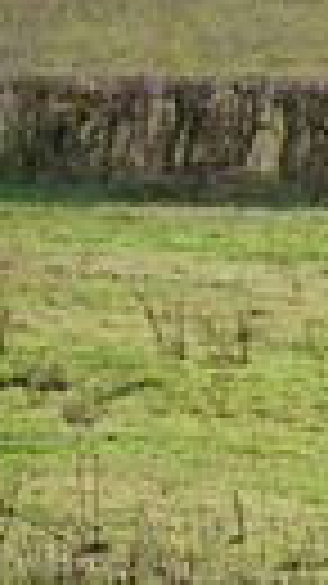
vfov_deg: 2.3
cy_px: 99
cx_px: 944
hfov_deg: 1.3
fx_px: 14491
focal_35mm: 936
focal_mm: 200
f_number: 4.5
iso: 1000
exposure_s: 1/1000
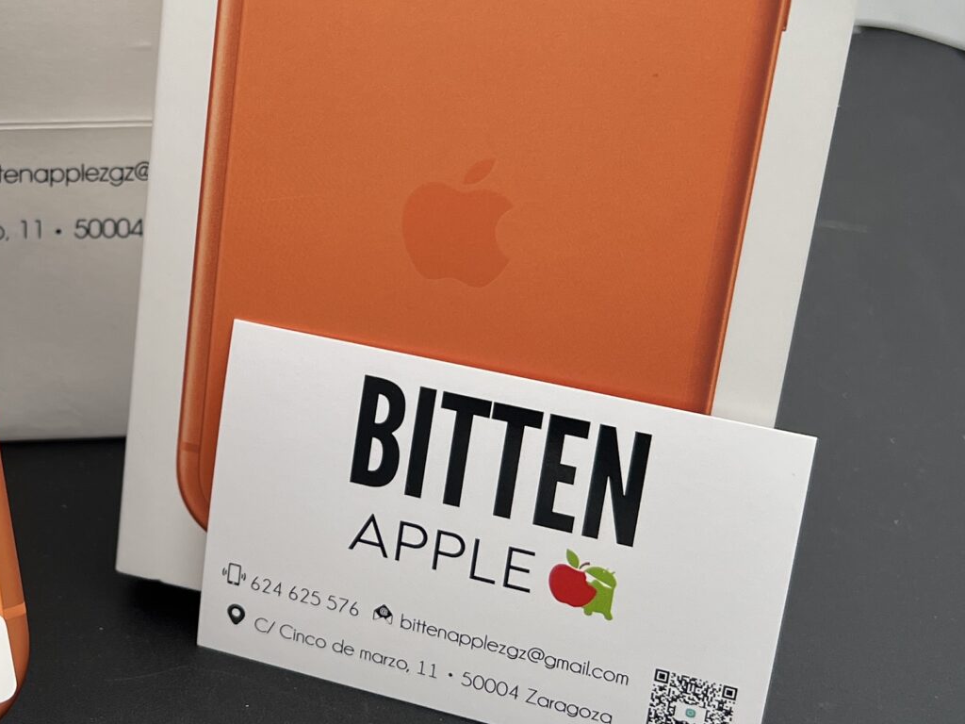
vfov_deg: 22.3
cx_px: 113
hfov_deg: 28.8
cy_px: 166
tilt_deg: -29.3
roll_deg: -0.3
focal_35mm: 65
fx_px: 1812
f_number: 1.5
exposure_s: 1/476
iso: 50
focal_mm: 5.7
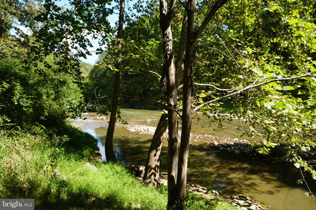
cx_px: 158
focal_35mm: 27
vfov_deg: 47.9
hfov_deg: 67.4
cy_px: 105
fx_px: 237
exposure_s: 1/80
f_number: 7.1
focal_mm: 18
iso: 100
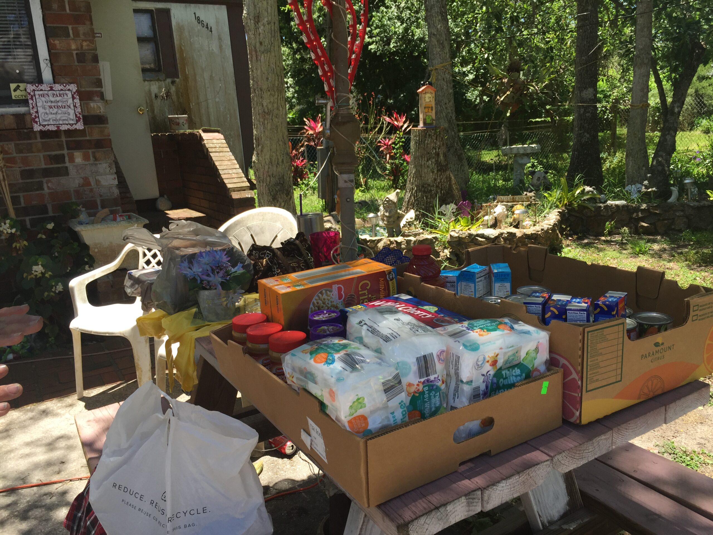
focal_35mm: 29
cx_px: 356
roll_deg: +4.8
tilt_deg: -12.9
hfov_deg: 61.7
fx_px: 597
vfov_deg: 48.2
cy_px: 268
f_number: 2.2
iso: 32
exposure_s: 1/670
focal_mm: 4.15
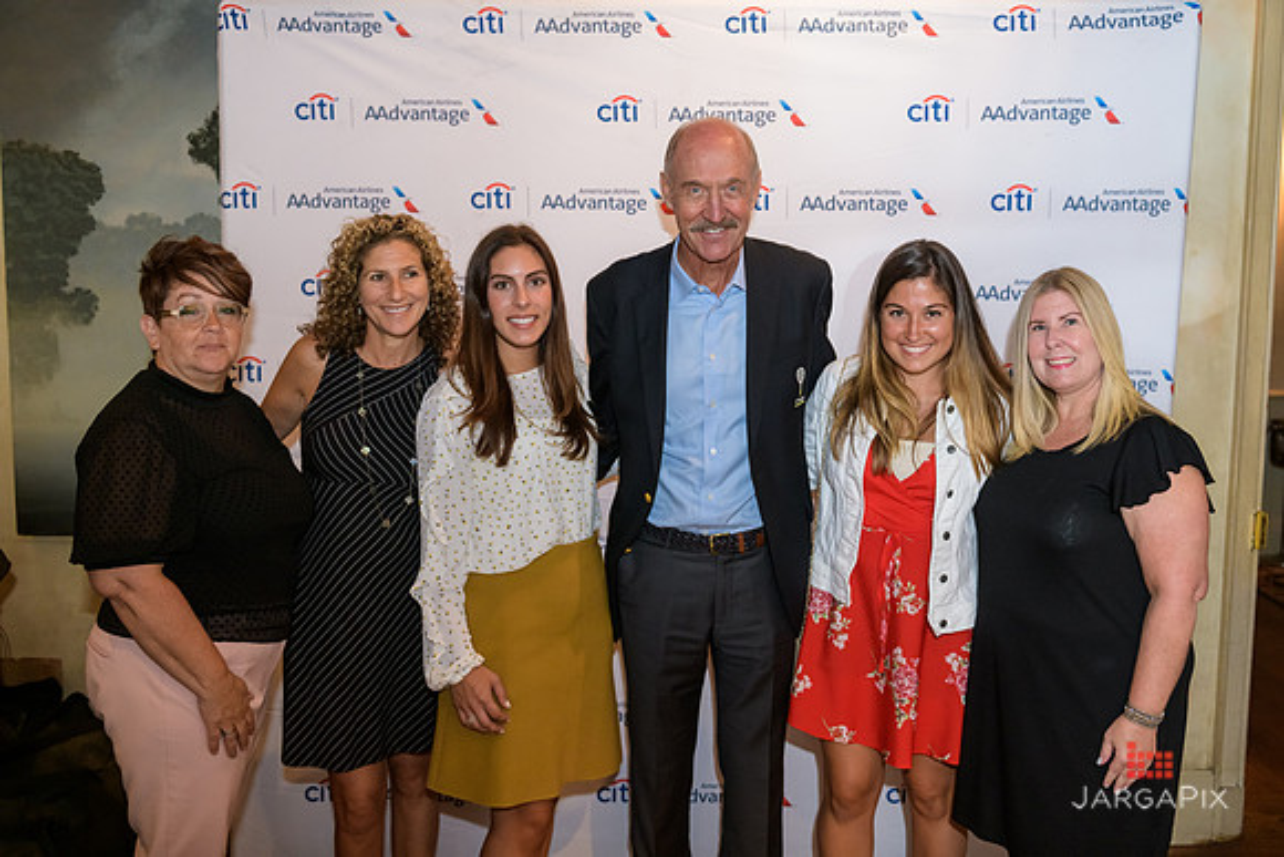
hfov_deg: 54.4
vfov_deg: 37.9
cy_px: 389
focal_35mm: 35
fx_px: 1247
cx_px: 696
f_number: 3.2
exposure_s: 1/125
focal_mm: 32
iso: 1250
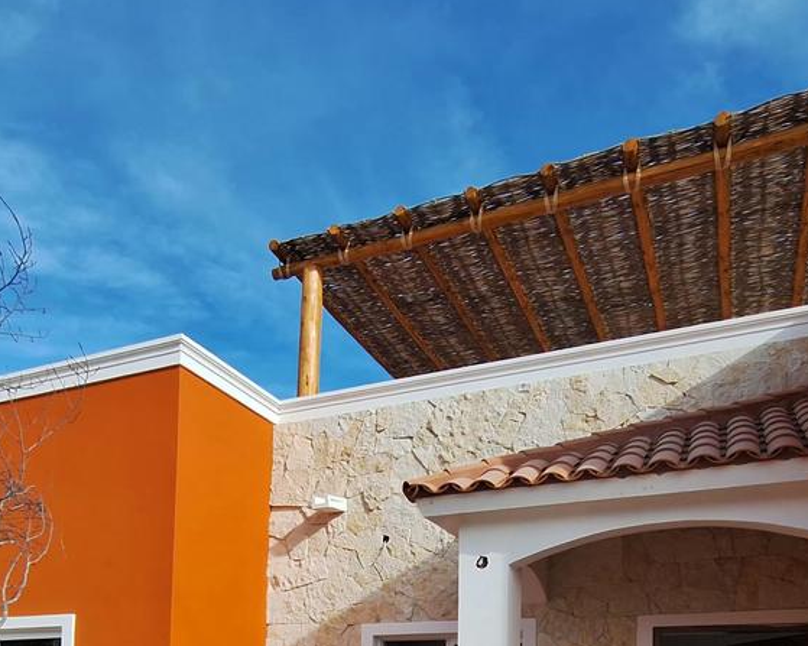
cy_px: 678
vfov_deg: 40.0
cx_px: 404
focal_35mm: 31
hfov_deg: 57.2
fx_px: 741
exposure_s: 1/1111
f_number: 2.2
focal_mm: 1.74
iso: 40
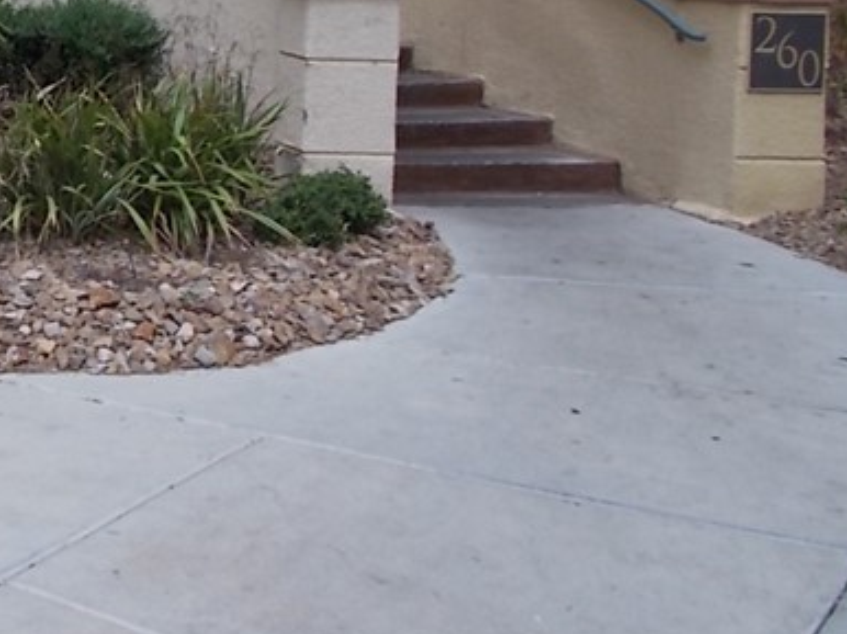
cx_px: -147
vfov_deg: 20.6
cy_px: -2
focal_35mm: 69
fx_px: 1687
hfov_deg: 25.5
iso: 80
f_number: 8
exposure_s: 1/125
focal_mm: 4.6
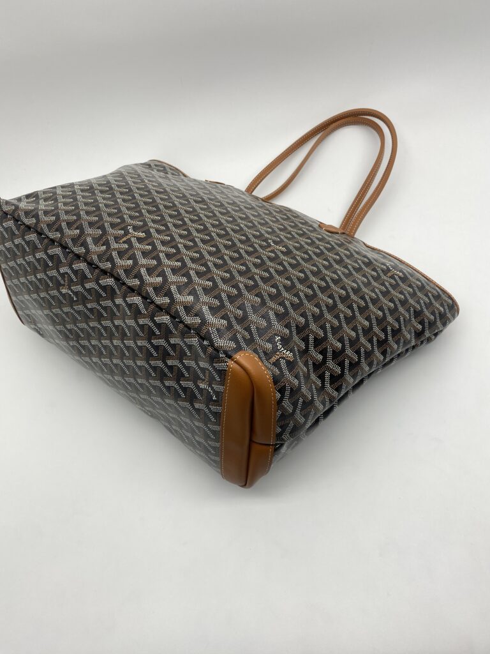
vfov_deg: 67.3
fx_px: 491
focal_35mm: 26
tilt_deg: -53.9
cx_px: 245
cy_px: 327
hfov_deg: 53.1
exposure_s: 1/123
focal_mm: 4.25
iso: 32
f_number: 1.8
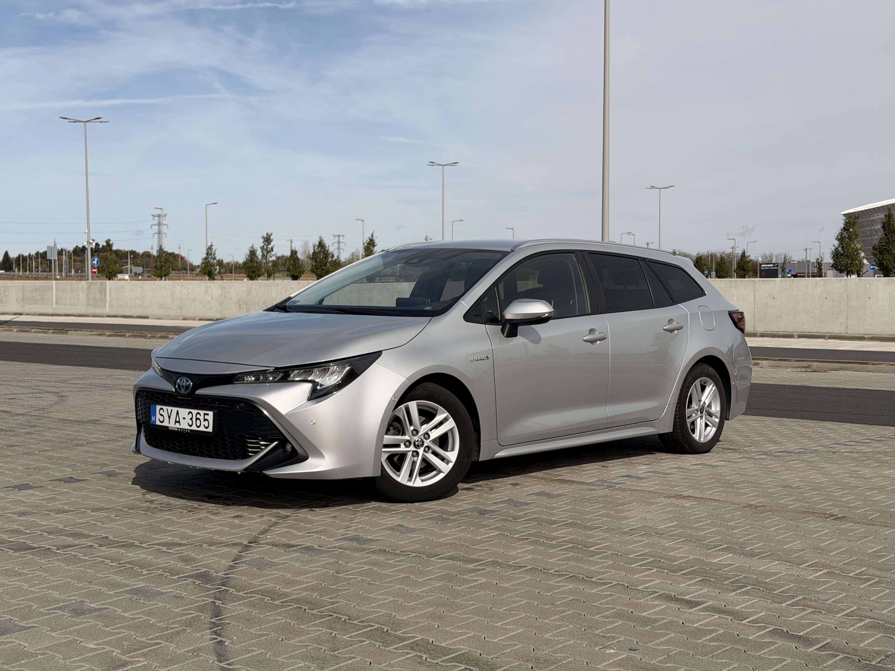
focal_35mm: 48
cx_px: 448
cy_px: 336
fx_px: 1241
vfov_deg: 30.3
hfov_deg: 39.7
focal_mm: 6.76
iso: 64
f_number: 1.78
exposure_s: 1/8772
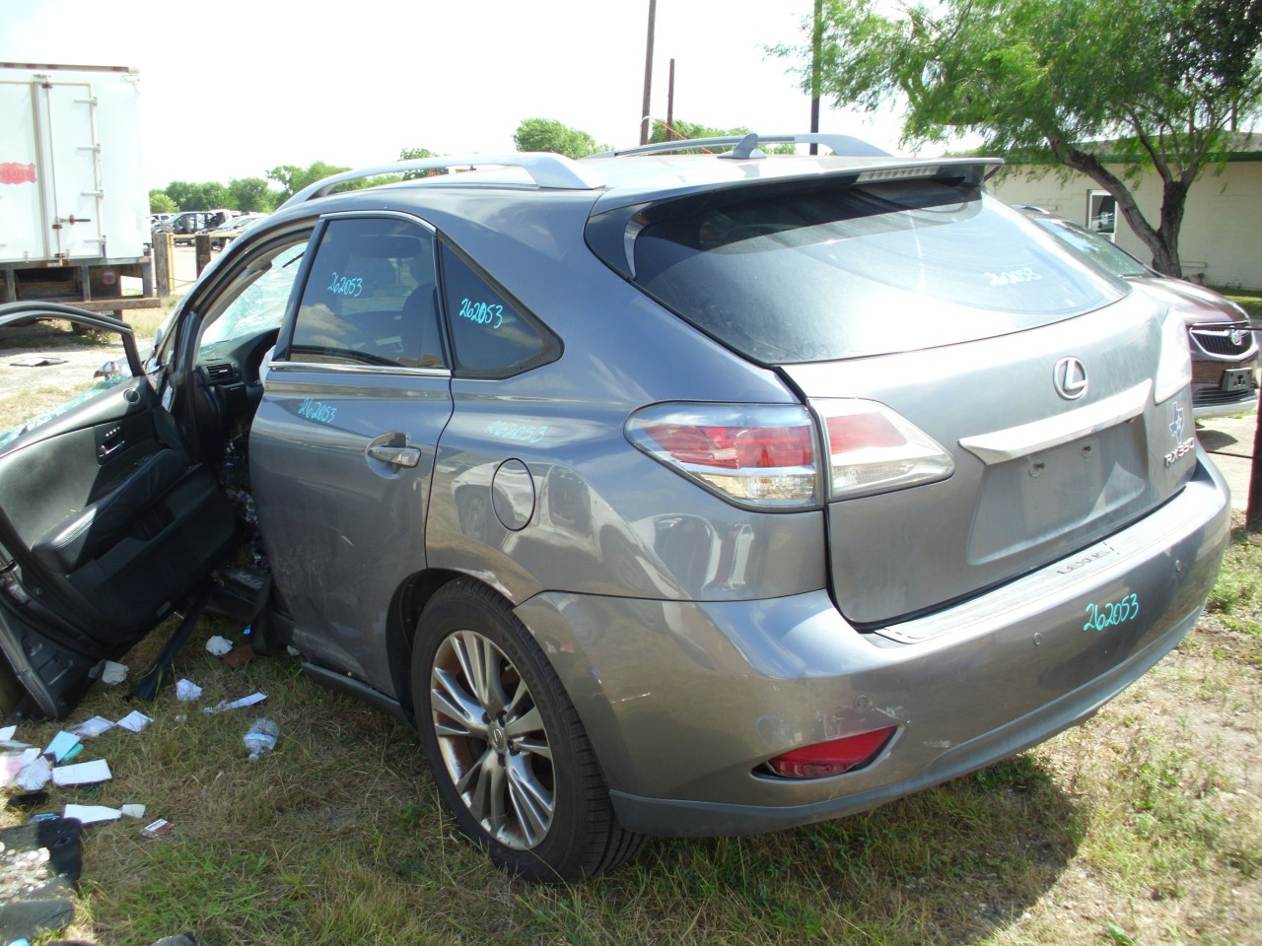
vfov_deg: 37.7
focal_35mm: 38
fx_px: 1385
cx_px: 631
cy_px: 473
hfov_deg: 49.0
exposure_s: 1/362
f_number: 2.9
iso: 50
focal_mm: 6.3
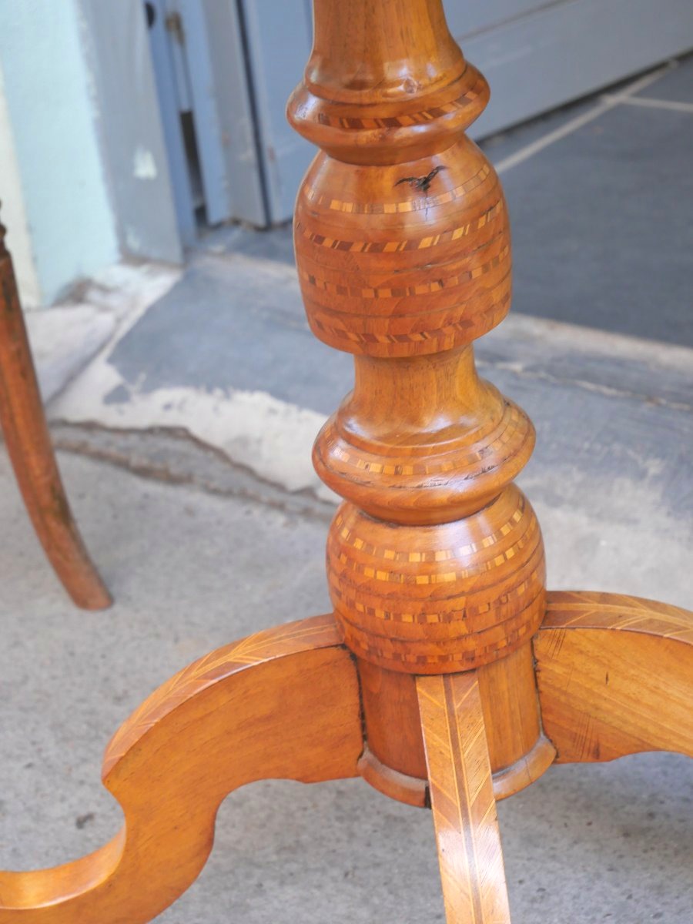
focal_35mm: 80
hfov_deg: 18.4
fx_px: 2135
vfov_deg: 24.4
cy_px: 462
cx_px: 346
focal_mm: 40
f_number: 5.5
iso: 640
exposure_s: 1/100
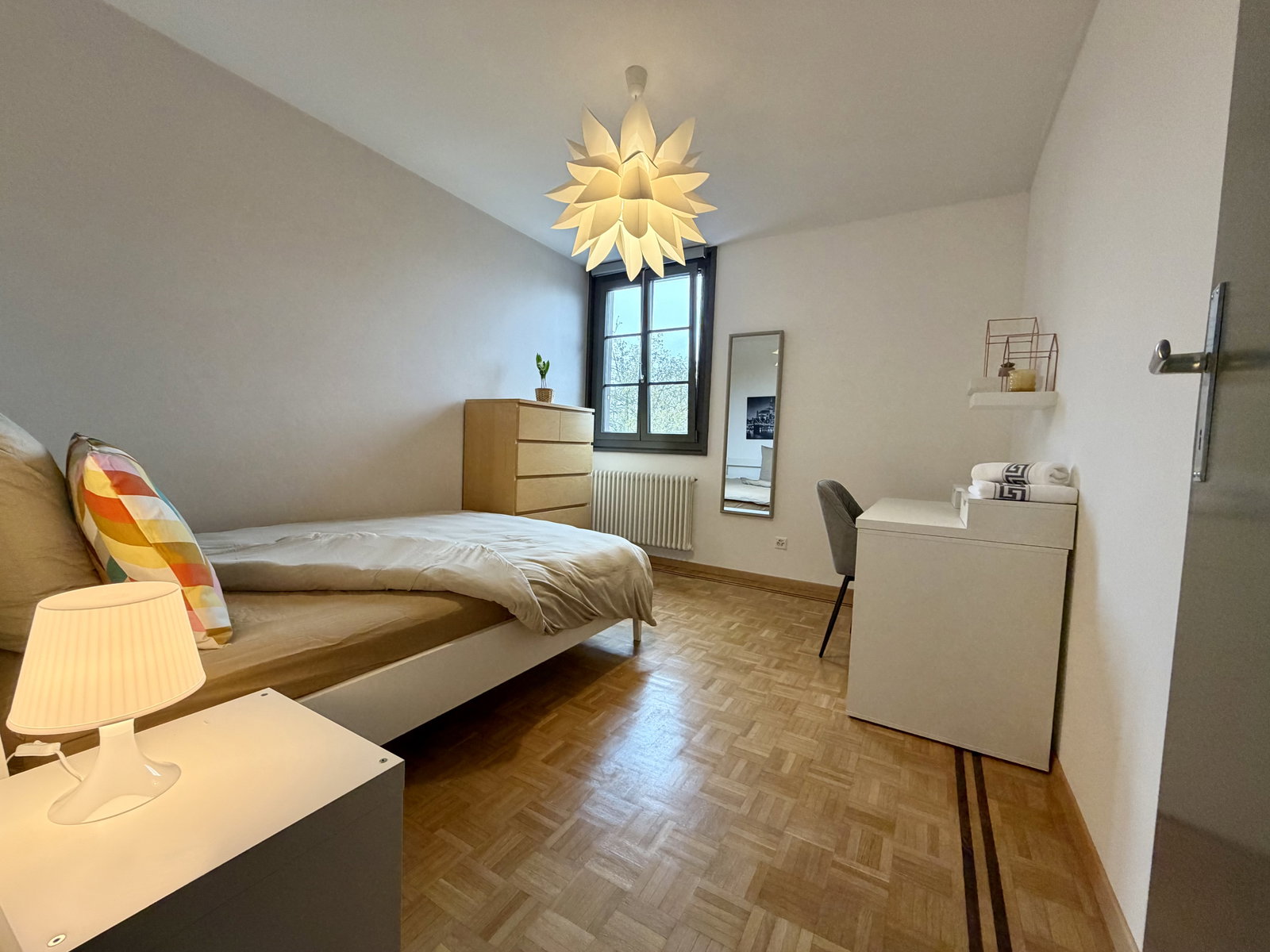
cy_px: 476
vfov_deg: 85.7
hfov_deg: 102.1
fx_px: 514
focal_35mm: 14
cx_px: 635
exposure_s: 1/121
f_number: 2.2
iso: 320
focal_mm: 2.22
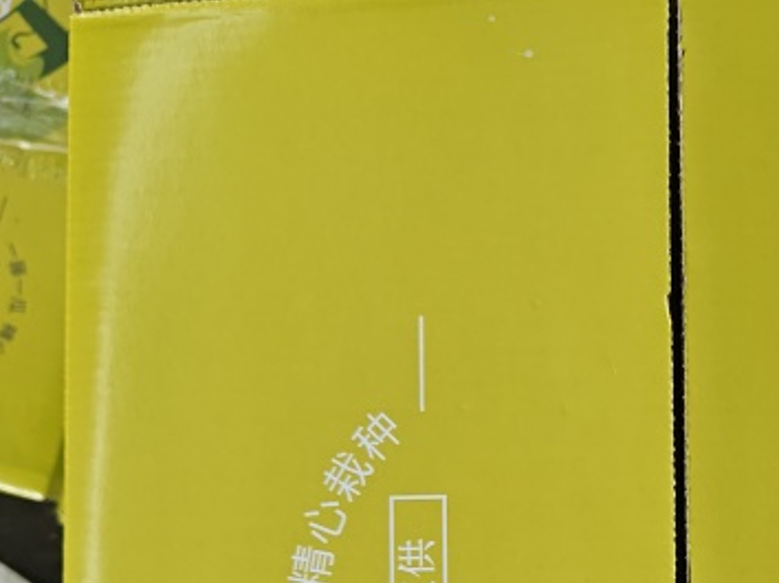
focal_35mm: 52
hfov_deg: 35.1
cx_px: 671
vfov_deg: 26.5
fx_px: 1169
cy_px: 585
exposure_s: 1/100
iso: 211
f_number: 1.88
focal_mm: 5.56
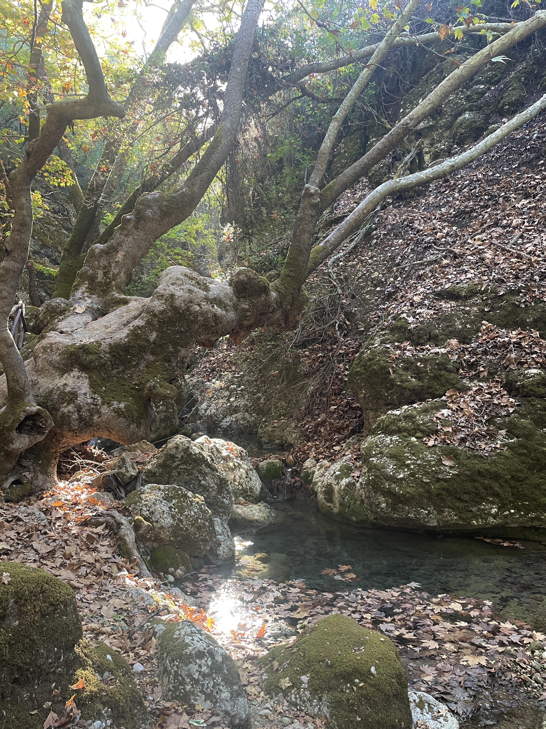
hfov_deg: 53.1
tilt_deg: +0.3
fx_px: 547
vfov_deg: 67.3
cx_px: 273
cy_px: 364
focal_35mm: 26
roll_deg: +2.6
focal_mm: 4.2
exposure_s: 1/89
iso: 125
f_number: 1.6
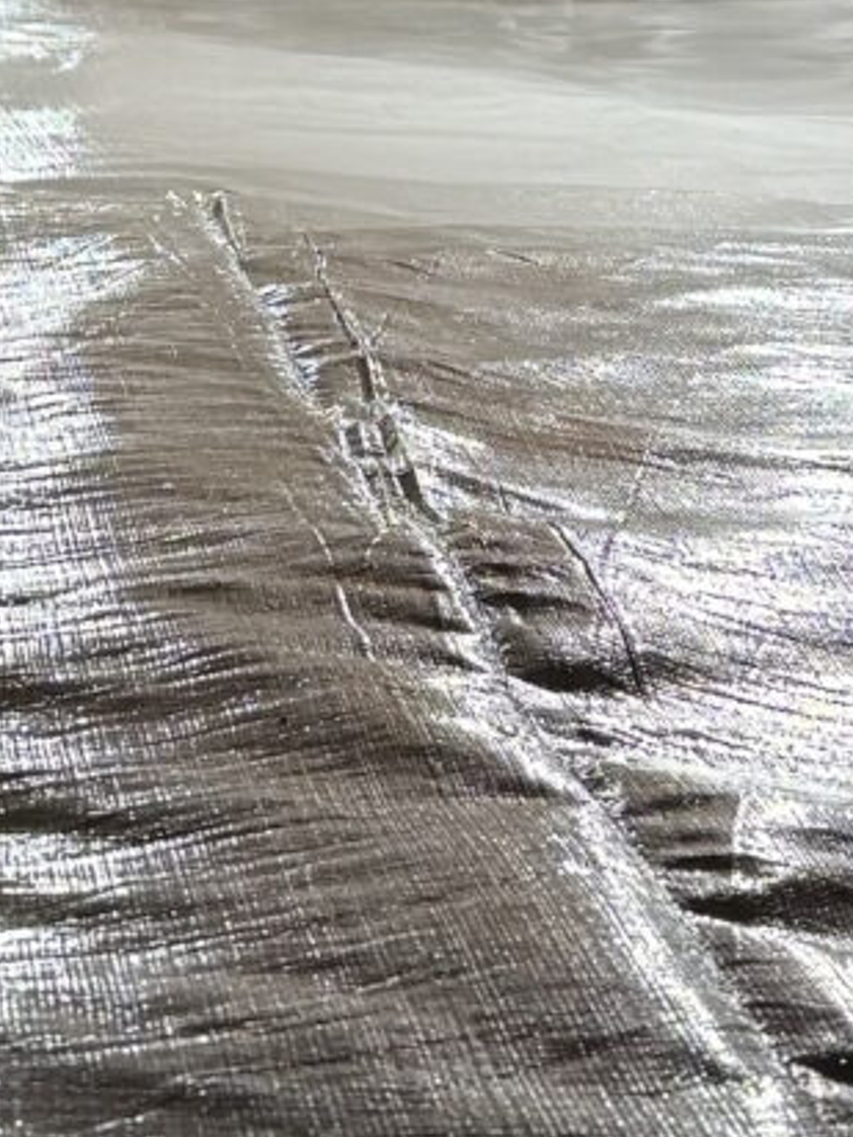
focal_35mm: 149
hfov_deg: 9.8
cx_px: -254
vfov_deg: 13.2
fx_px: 4896
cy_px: 433
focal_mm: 6.76
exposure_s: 1/120
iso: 160
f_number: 1.78
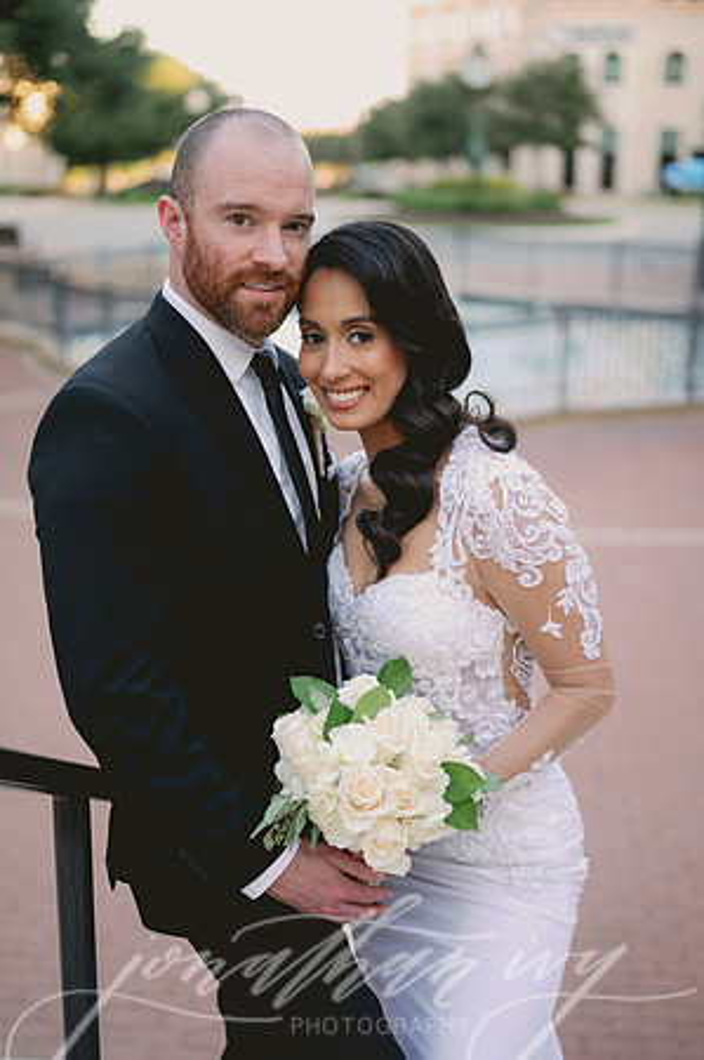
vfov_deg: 39.6
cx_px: 352
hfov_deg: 26.9
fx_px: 1470
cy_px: 530
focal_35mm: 50
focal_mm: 50
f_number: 2
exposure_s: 1/125
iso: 50
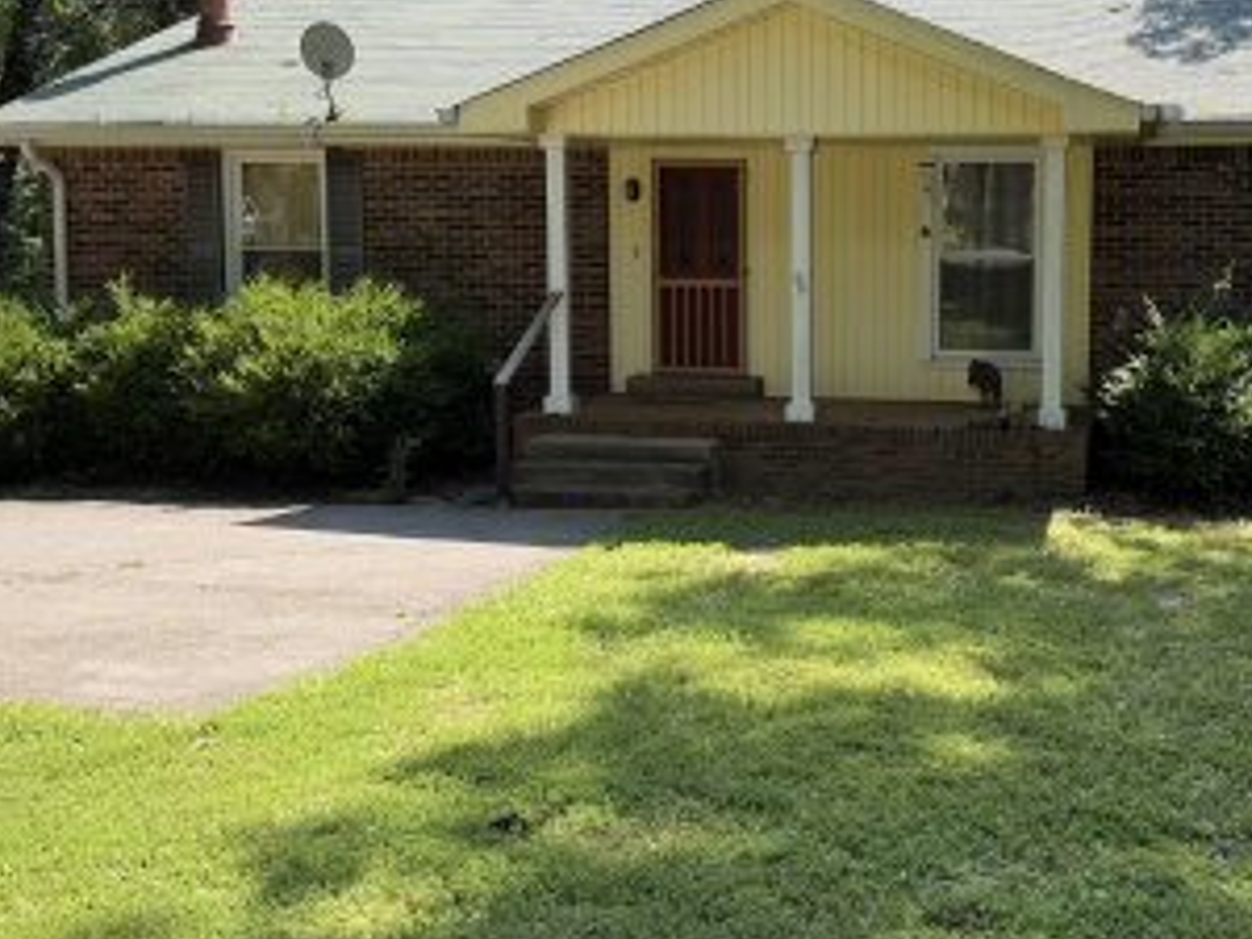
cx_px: 864
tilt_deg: -5.6
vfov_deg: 35.0
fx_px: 1483
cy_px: 359
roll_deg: +0.2
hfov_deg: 44.9
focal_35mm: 41
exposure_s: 1/878
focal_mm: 6.76
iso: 80
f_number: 1.78
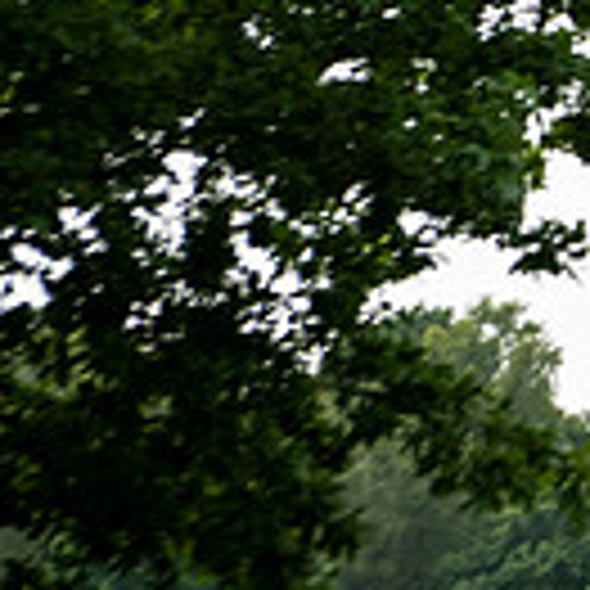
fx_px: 5071
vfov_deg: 6.6
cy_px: -20
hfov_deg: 6.4
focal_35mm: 263
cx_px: 1257
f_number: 5.6
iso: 400
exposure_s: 1/1250
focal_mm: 70
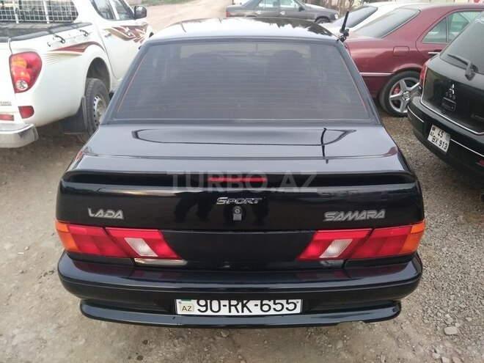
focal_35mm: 21
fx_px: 294
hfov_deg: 79.0
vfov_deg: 63.4
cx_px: 242
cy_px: 182
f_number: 2
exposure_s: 1/100
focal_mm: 3.57
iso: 371
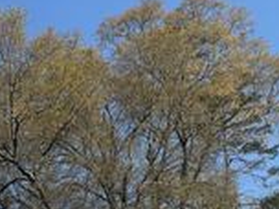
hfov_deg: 22.7
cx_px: -59
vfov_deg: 16.8
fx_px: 637
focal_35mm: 79
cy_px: 322
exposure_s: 1/4673
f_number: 1.78
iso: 80
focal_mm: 6.76
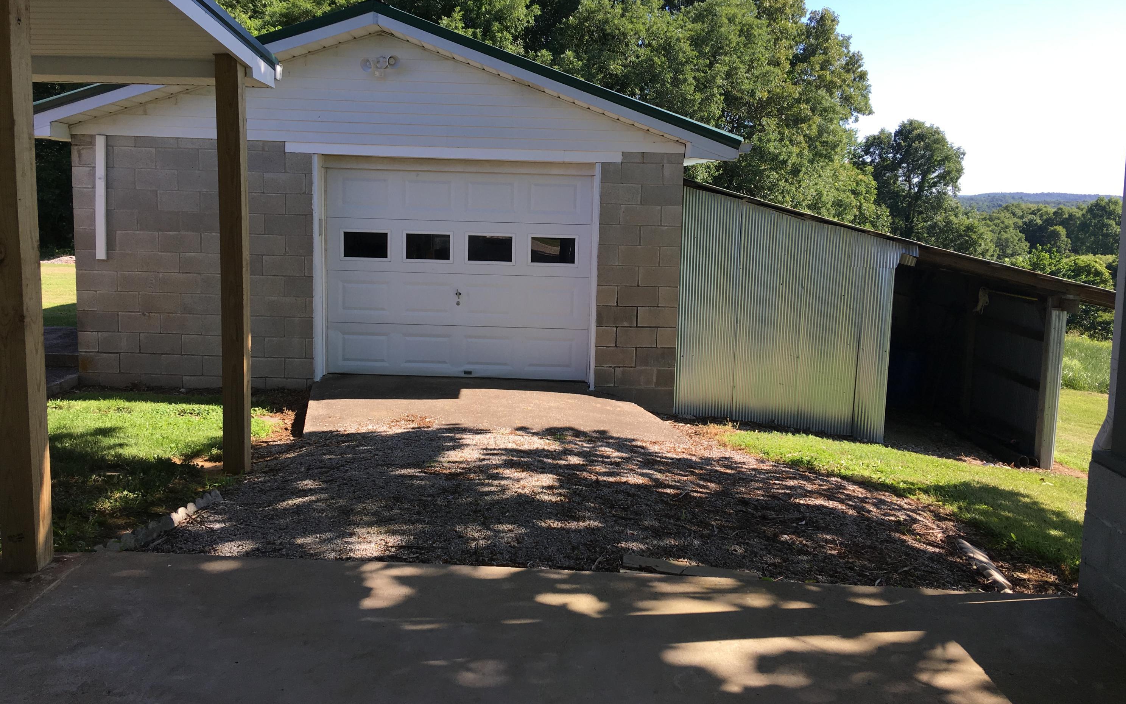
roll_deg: -1.0
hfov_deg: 61.2
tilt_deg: -6.0
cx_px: 562
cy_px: 309
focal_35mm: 31
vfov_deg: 40.5
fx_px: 951
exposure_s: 1/484
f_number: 2.2
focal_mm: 4.15
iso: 25
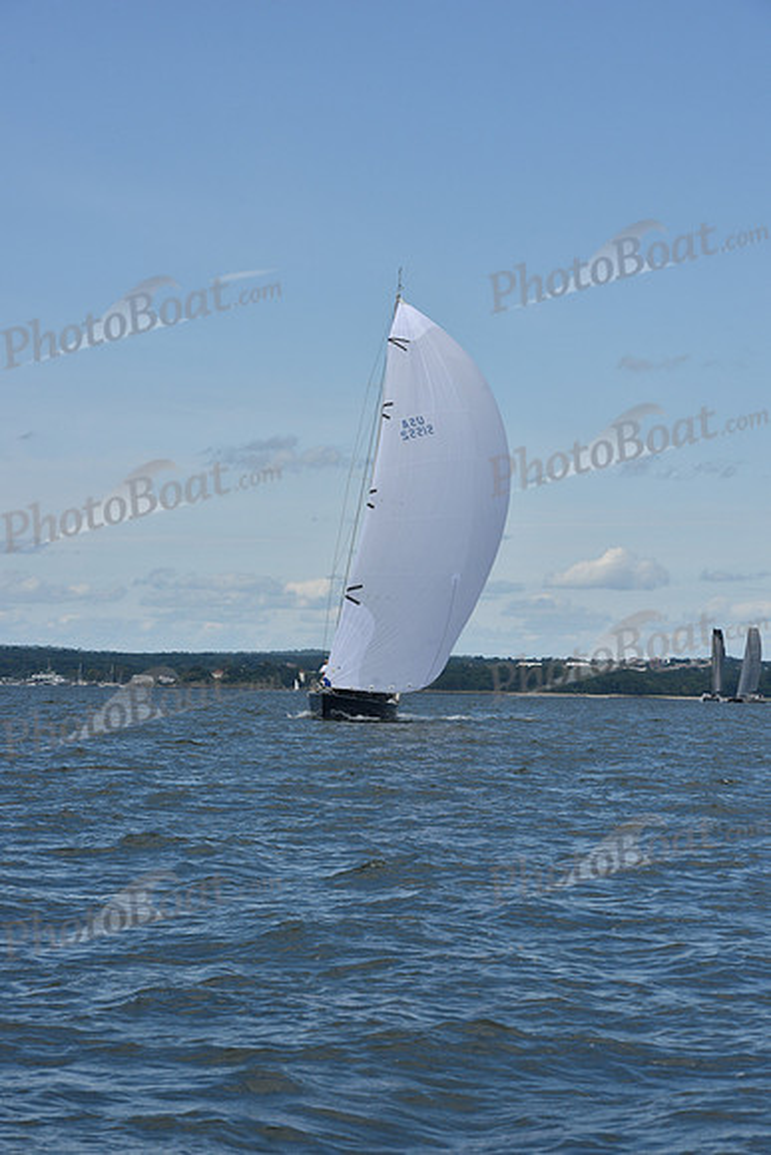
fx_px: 3371
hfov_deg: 13.0
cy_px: 578
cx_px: 386
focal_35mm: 105
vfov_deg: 19.5
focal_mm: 105
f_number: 11
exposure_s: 1/1000
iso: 320
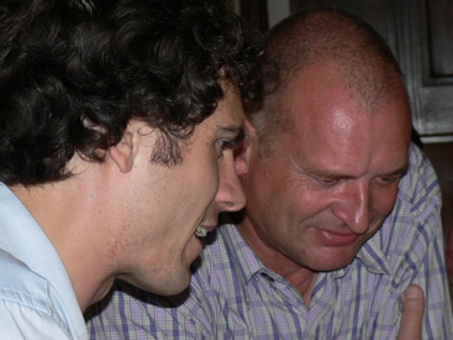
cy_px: 166
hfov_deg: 16.2
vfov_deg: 12.1
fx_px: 1596
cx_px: 219
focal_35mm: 122
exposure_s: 1/60
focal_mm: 14
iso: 100
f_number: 3.2
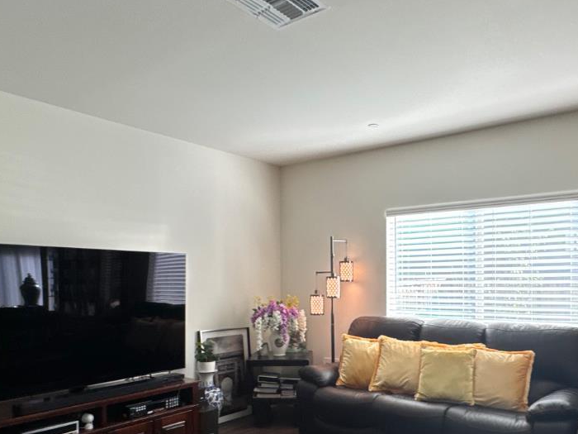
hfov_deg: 59.5
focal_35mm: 30
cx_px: 344
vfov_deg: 46.2
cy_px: 285
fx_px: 501
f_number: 2.2
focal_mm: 2.22
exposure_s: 1/120
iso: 64
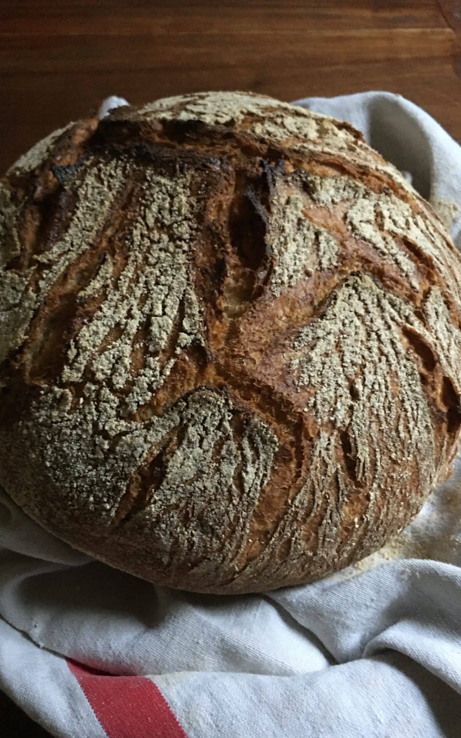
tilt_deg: -52.7
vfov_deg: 58.1
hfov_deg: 38.3
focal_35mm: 33
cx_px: 203
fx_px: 664
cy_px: 379
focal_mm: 4.15
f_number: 2.2
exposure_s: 1/8
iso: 160
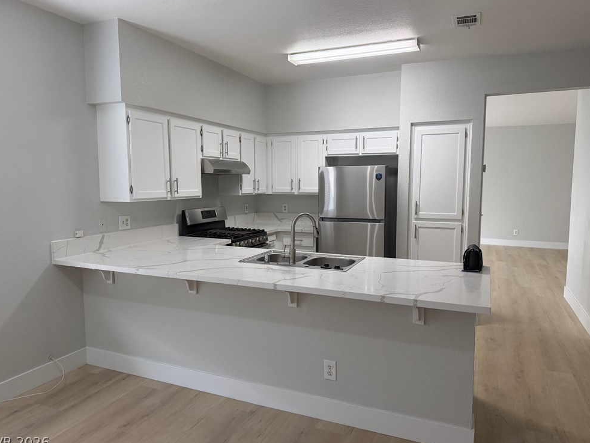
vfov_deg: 54.9
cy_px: 221
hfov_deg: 69.4
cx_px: 291
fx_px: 426
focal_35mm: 25
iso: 200
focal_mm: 6.76
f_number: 1.78
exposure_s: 1/208
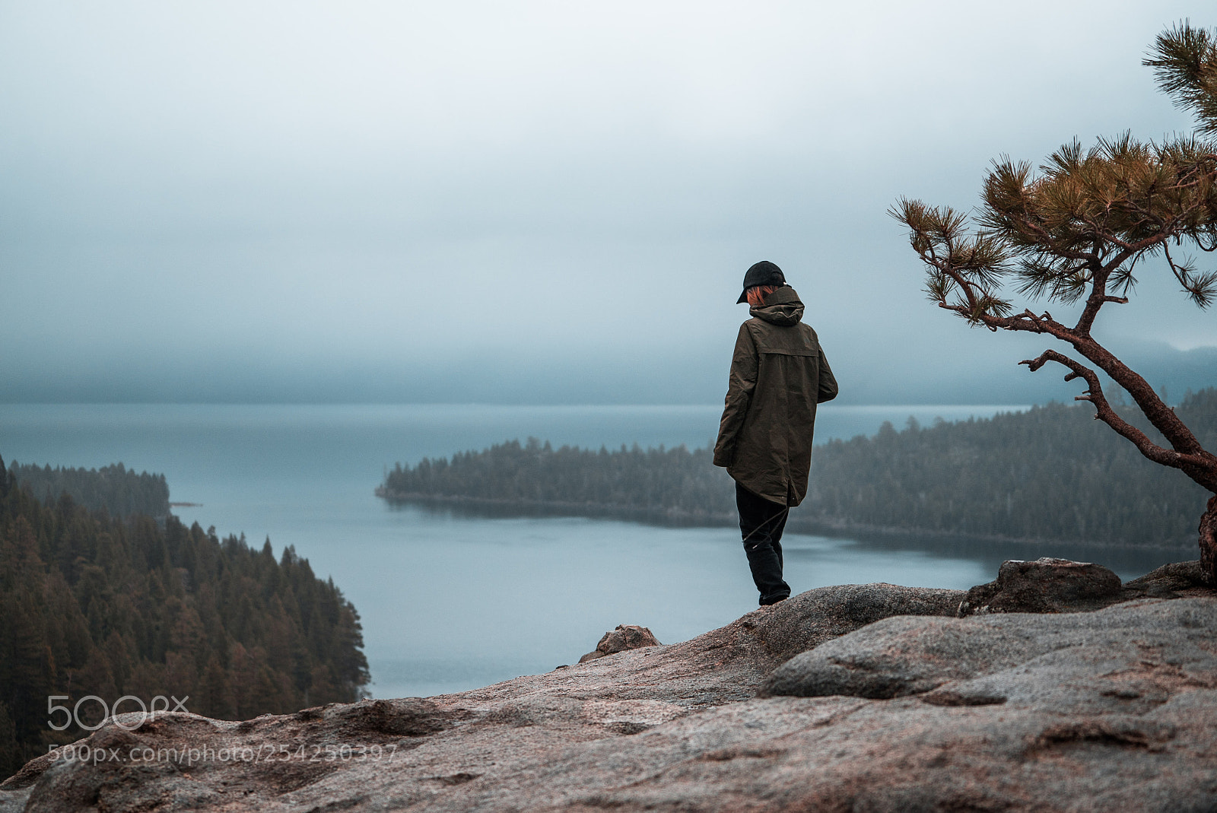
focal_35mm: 70
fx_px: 2368
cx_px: 608
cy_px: 406
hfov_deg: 28.8
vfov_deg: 19.5
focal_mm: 70
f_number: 4
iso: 400
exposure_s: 1/250
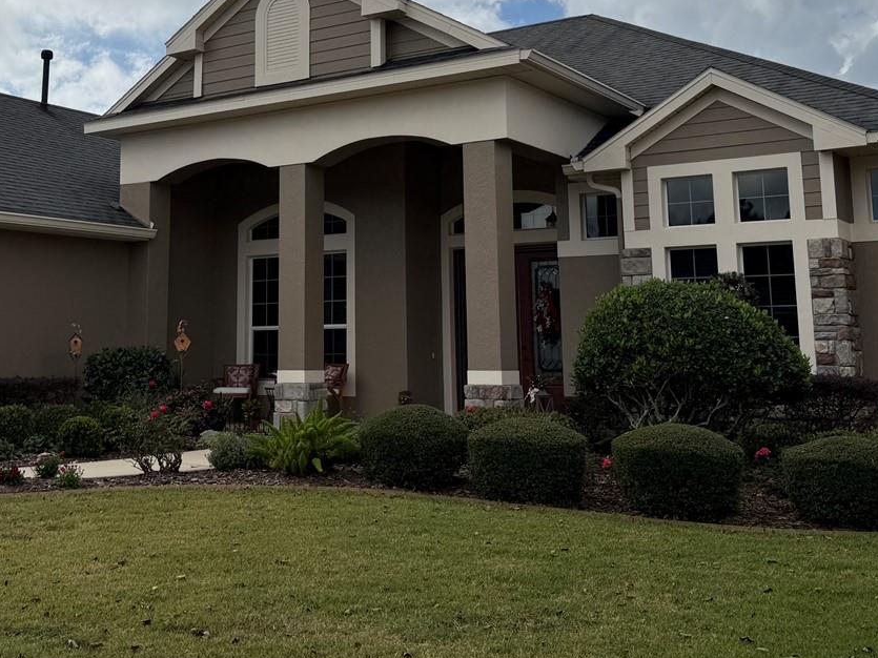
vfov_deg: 30.9
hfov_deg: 40.9
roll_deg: -0.3
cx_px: 318
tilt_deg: +10.4
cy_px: 157
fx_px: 1167
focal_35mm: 46
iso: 80
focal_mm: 6.76
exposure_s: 1/11905
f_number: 1.78
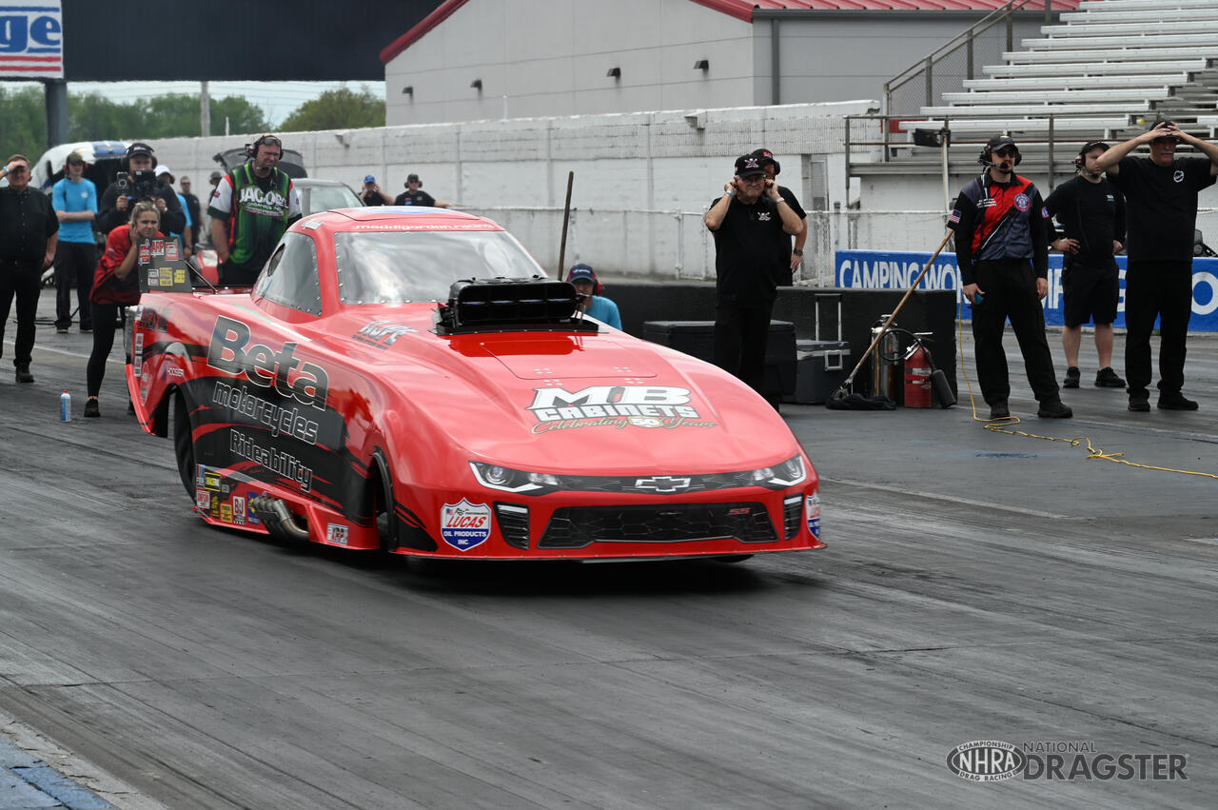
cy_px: 405
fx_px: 4225
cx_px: 609
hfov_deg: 16.4
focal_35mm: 125
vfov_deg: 10.9
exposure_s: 1/320
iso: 320
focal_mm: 125
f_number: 14
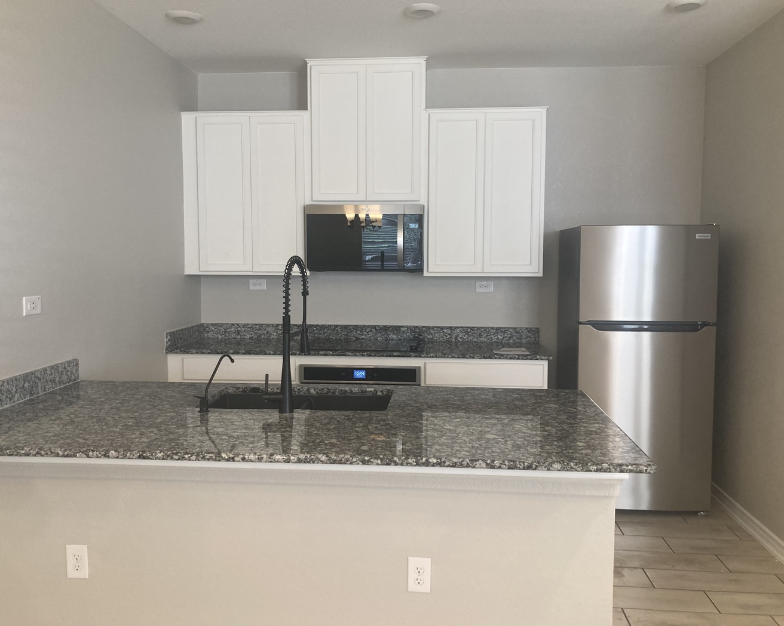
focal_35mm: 30
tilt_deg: -3.1
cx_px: 376
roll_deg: -0.9
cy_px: 314
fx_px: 696
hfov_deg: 58.8
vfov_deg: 48.5
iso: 80
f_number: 1.8
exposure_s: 1/60
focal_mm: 3.99
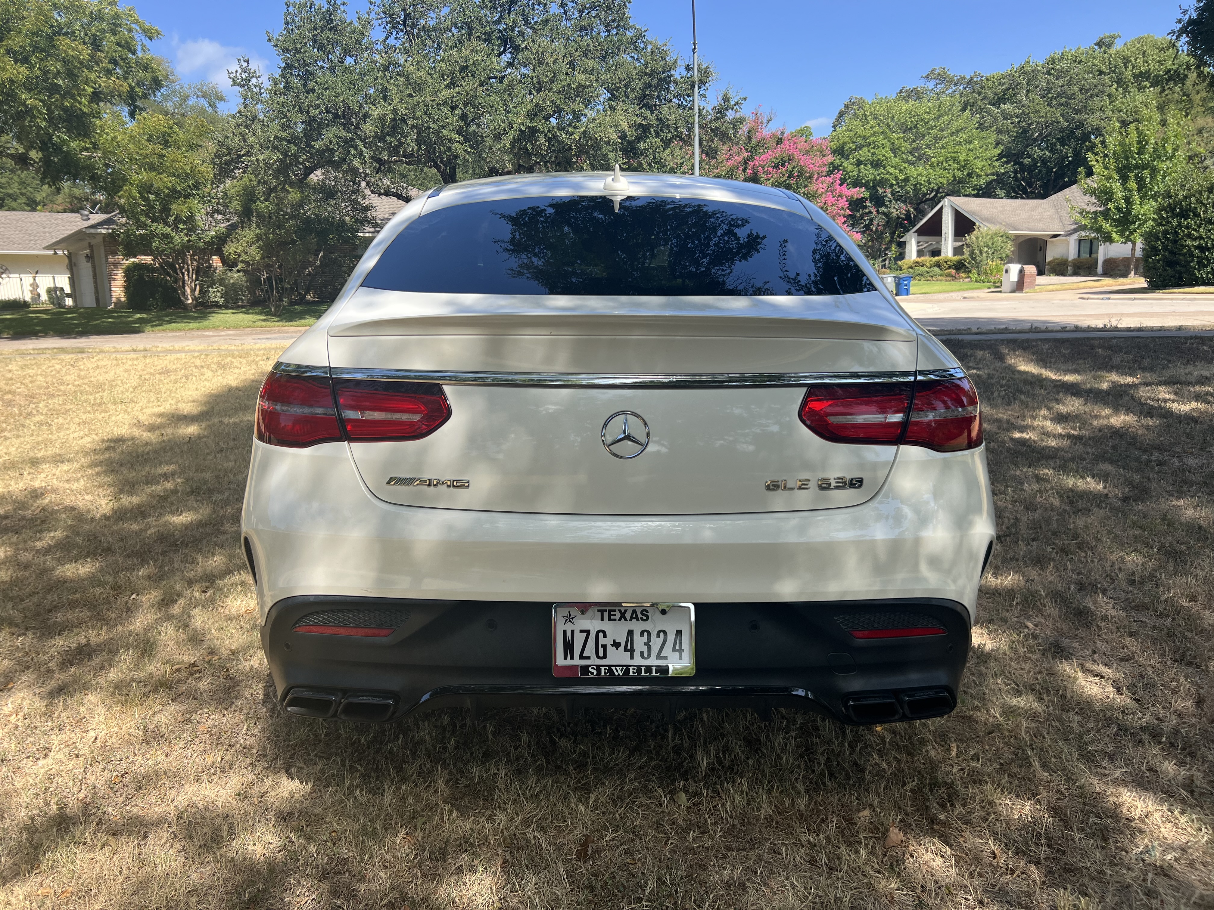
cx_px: 607
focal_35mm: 26
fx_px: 912
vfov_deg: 53.1
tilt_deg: -10.0
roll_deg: +2.5
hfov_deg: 67.3
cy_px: 455
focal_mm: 5.7
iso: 50
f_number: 1.5
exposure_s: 1/1553
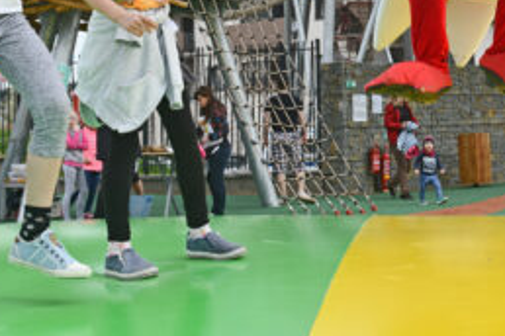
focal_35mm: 83
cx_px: 458
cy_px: -12
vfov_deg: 16.1
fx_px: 1164
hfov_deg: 23.8
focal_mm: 31
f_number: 9
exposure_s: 1/250
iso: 200
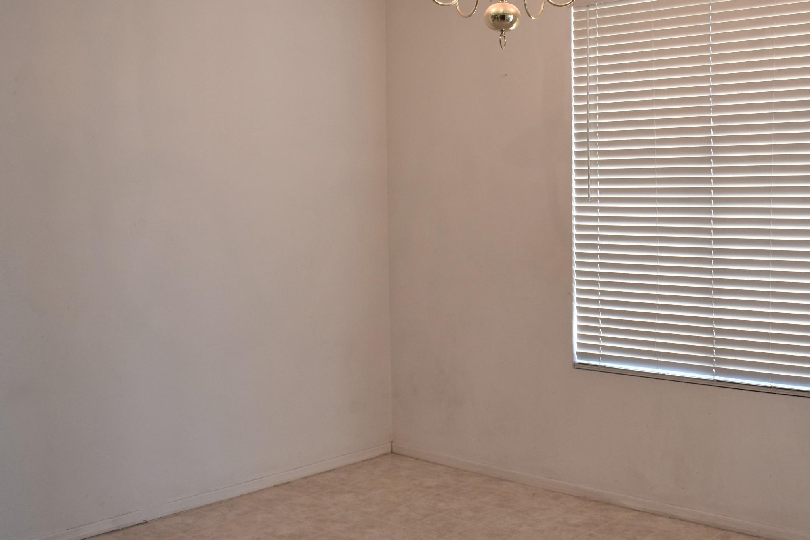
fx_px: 990
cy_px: 230
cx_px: 518
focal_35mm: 44
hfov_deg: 44.0
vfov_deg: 30.5
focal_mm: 20
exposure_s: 1/100
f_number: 5
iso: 400
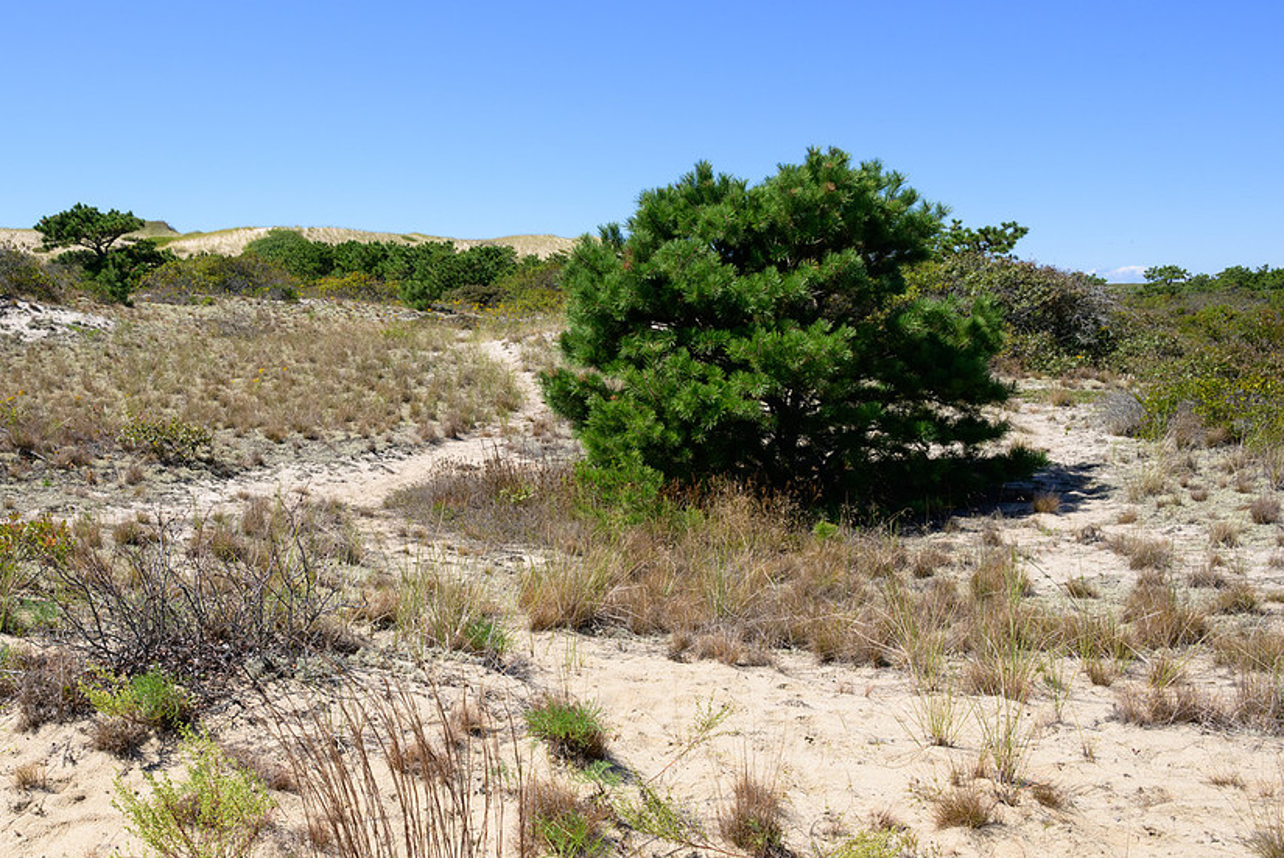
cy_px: 520
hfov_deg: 57.5
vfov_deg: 41.0
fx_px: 1142
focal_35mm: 32
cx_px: 440
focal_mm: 24
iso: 400
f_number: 14
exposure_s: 1/400
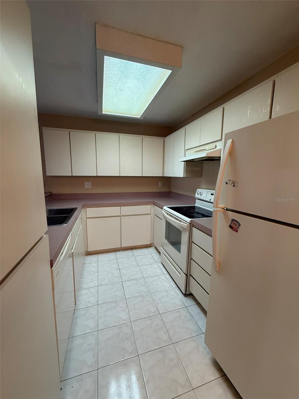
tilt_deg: -8.2
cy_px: 200
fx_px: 161
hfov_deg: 85.7
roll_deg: -1.0
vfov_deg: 102.1
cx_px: 150
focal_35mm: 14
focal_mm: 2.22
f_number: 2.2
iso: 200
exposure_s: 1/120
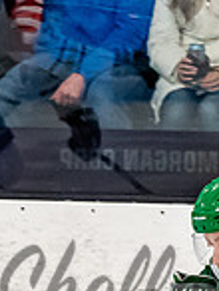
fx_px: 7755
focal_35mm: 922
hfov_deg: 1.6
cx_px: 244
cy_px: 327
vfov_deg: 2.1
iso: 2000
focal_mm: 110
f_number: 3.2
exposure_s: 1/800
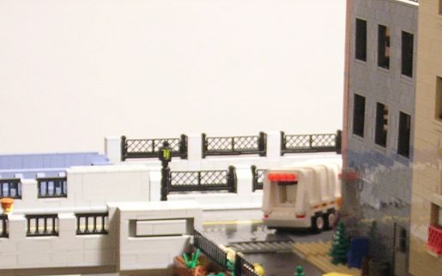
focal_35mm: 178
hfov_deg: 11.8
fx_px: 2144
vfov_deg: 7.4
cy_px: 256
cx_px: 268
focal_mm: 14.1
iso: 400
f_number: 4.7
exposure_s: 1/1.3
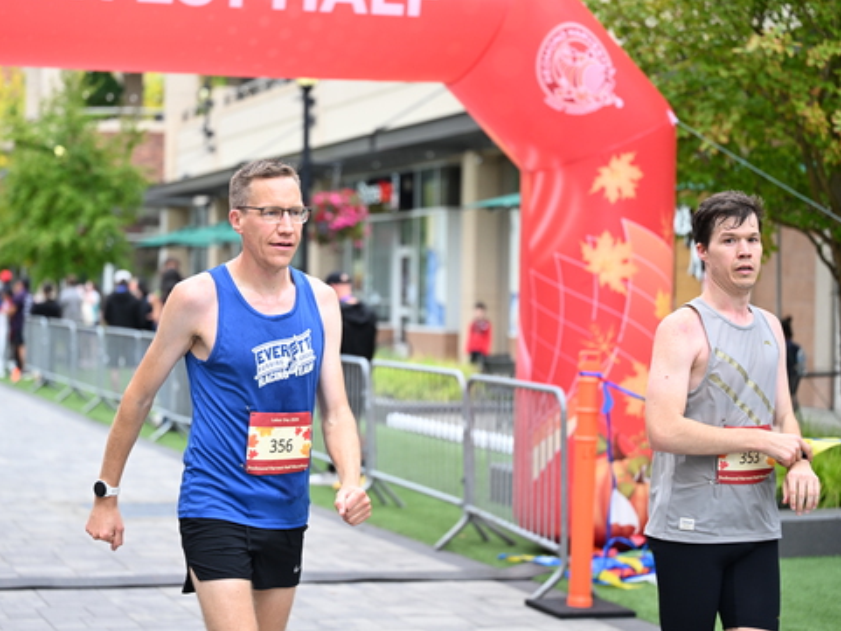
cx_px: 392
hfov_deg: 25.3
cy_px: 317
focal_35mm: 77
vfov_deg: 19.1
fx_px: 1871
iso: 800
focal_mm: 70
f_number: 2.8
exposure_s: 1/1600
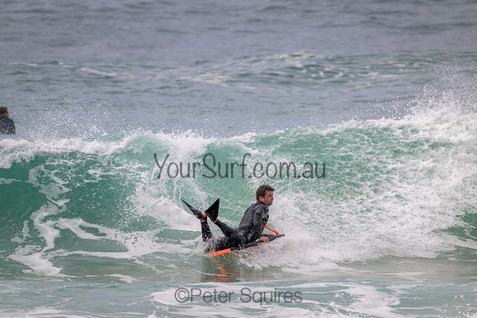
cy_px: 159
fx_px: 10602
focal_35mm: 800
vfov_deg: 1.7
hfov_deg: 2.6
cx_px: 238
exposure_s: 1/2000
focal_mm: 800
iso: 900
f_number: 11
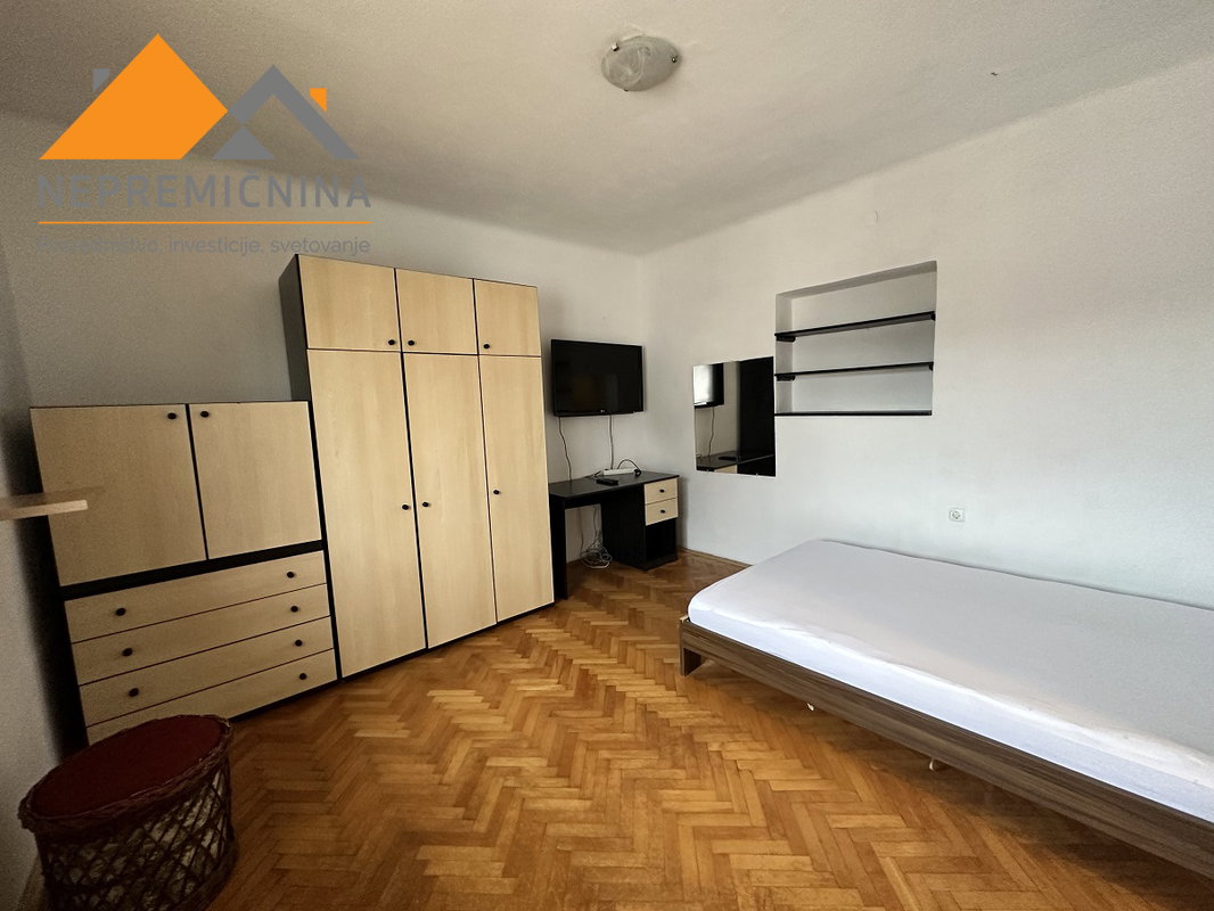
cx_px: 607
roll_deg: +3.3
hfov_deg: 102.1
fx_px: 491
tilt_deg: -7.0
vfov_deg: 85.7
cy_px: 456
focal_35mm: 14
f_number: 2.2
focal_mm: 2.22
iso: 400
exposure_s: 1/60
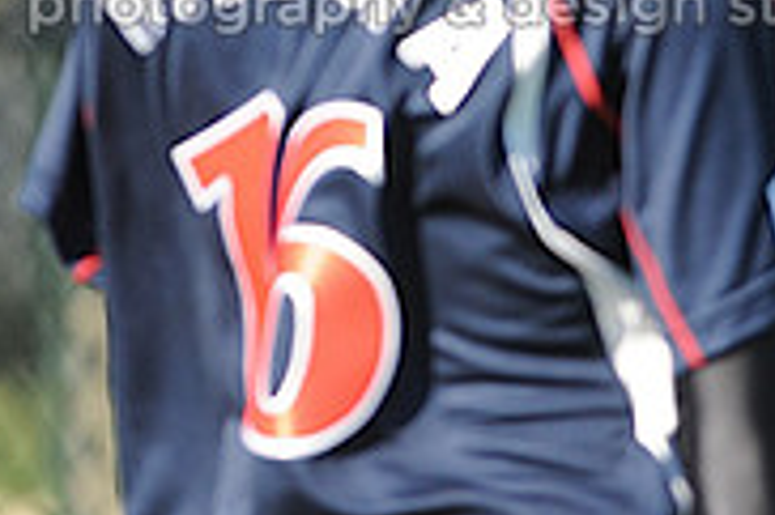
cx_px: 460
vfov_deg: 1.0
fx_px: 30821
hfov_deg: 1.4
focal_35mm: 1433
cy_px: -151
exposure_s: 1/640
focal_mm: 300
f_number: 4
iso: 200
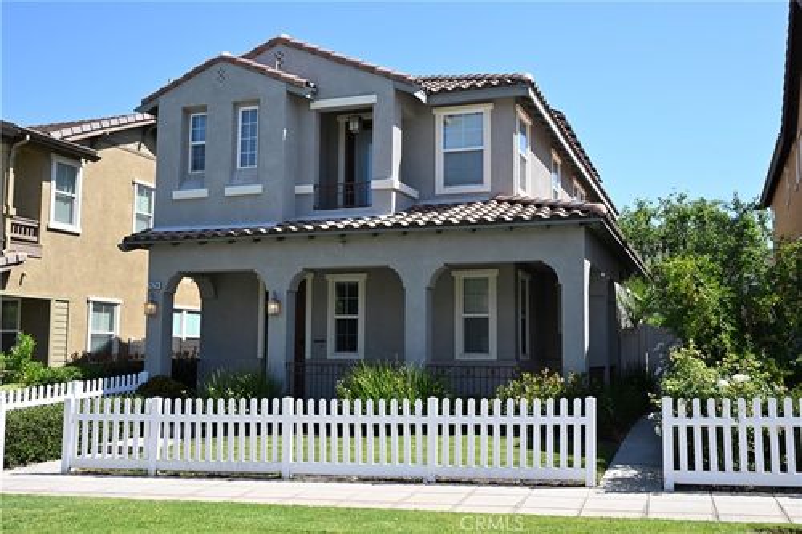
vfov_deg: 35.9
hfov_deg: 51.9
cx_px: 401
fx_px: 824
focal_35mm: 37
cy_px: 267
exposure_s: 1/320
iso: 400
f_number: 11
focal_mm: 37
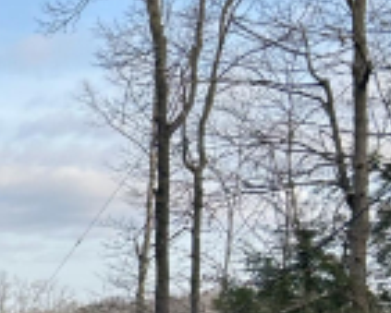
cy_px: 357
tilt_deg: +1.9
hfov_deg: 13.5
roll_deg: -2.1
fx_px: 1390
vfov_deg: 12.6
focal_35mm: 120
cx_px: -417
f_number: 1.5
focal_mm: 5.7
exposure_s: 1/887
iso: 50
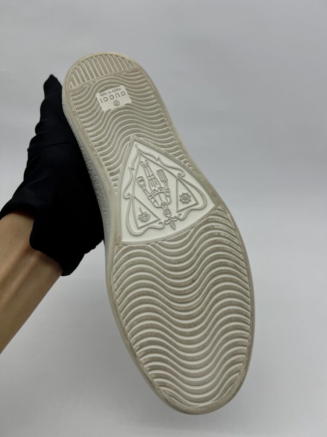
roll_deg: -1.2
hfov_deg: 53.1
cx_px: 164
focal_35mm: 26
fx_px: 327
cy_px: 218
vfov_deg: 67.3
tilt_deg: -30.4
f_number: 1.5
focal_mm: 5.7
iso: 50
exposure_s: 1/490
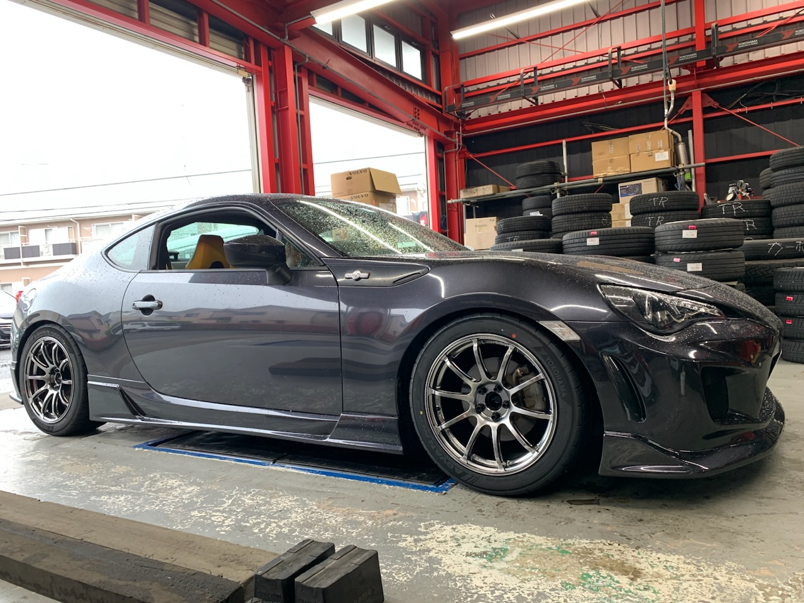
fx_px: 604
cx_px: 402
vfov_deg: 53.1
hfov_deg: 67.3
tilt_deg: -2.4
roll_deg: +3.2
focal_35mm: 26
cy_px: 302
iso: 160
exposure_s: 1/49
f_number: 1.8
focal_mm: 4.25
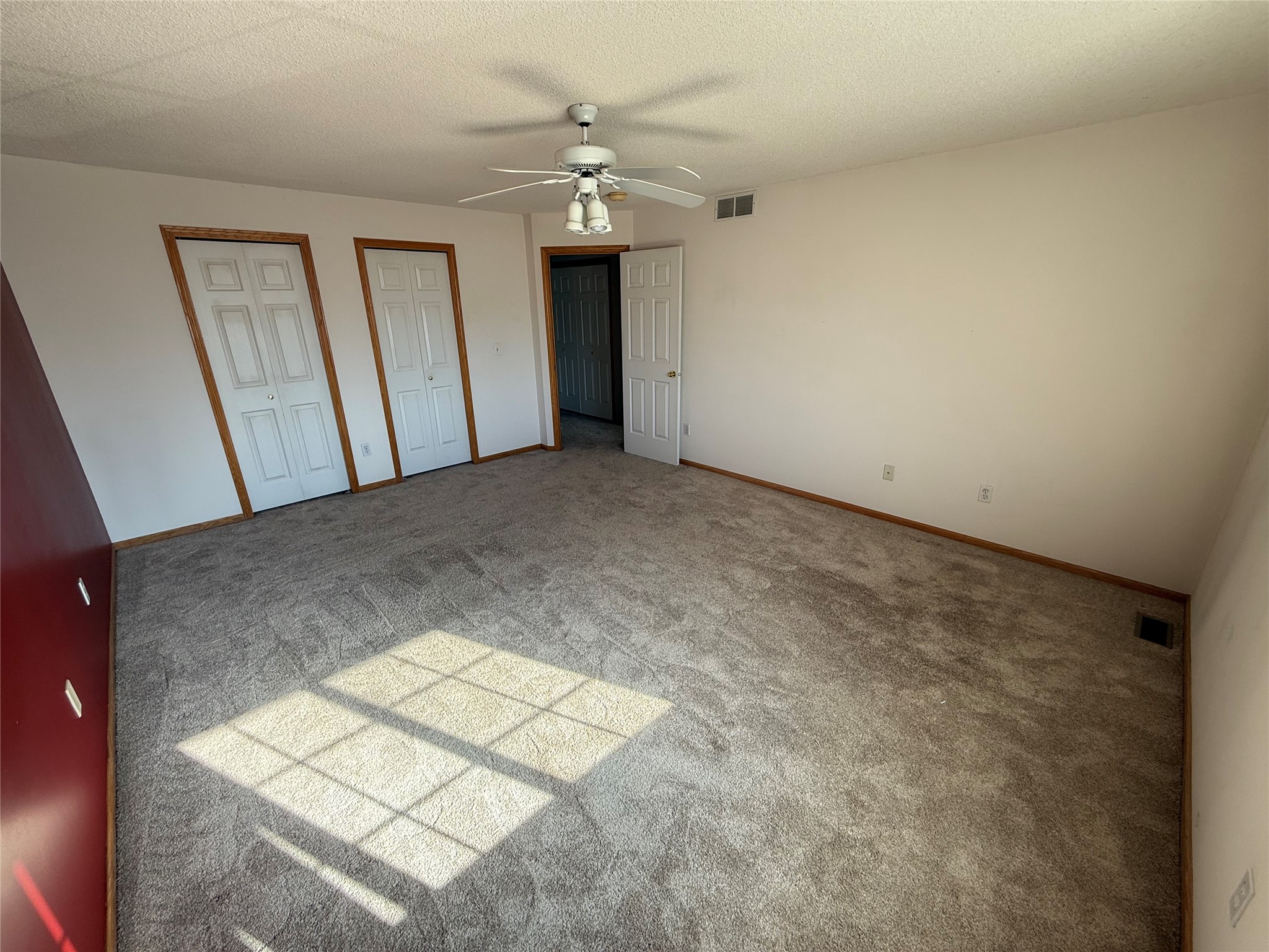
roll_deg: +0.5
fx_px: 513
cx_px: 634
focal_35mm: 14
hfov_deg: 102.1
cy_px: 476
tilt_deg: -19.6
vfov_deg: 85.7
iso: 64
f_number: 2.2
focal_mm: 2.22
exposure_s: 1/99
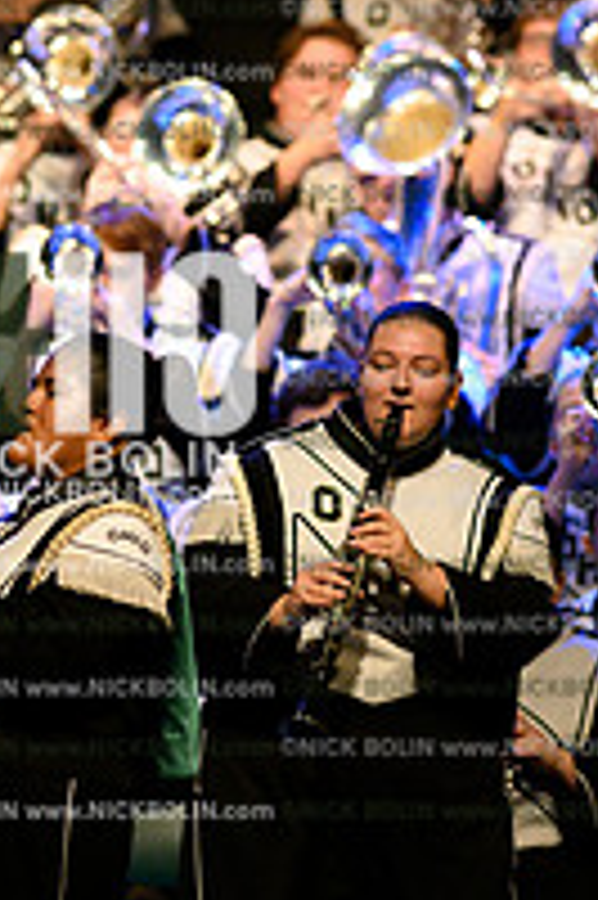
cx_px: 67
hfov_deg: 2.0
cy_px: 378
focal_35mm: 676
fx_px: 16872
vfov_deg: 3.1
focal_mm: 300
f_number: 4
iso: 5000
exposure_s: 1/500
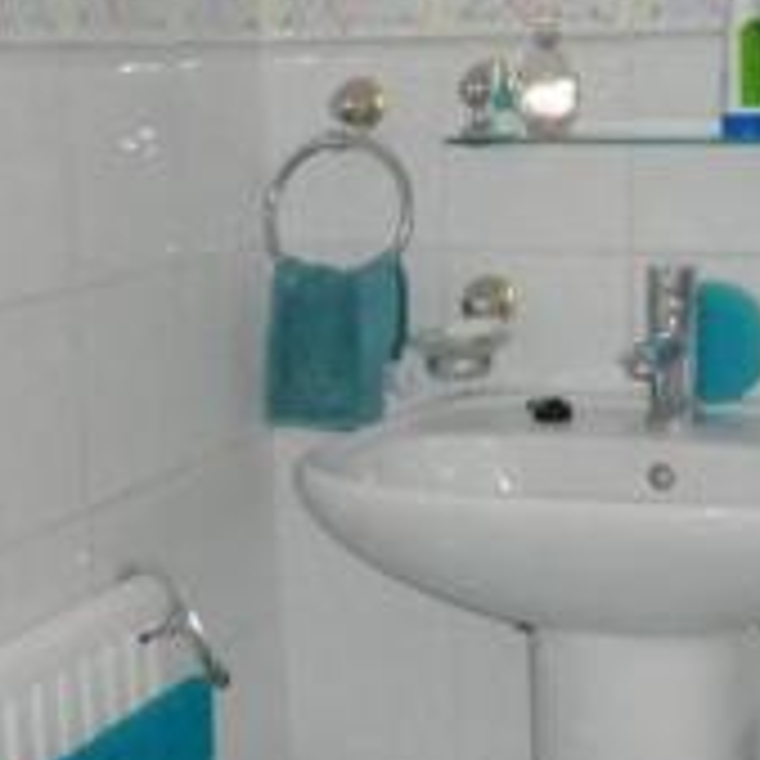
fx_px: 1813
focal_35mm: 73
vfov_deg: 23.7
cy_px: 371
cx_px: 434
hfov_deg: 23.7
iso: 400
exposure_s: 1/20
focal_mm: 4.3
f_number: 3.2
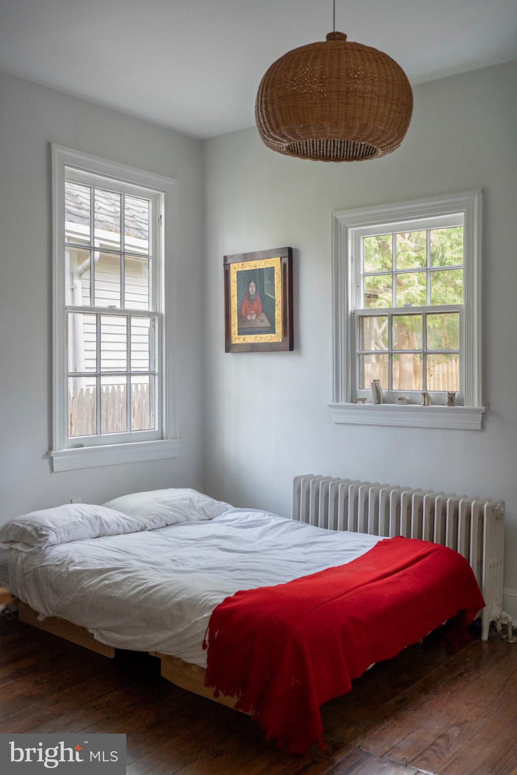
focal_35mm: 35
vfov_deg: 54.4
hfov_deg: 37.9
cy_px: 388
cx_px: 258
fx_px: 754
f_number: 3.2
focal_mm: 35
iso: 1600
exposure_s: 1/250
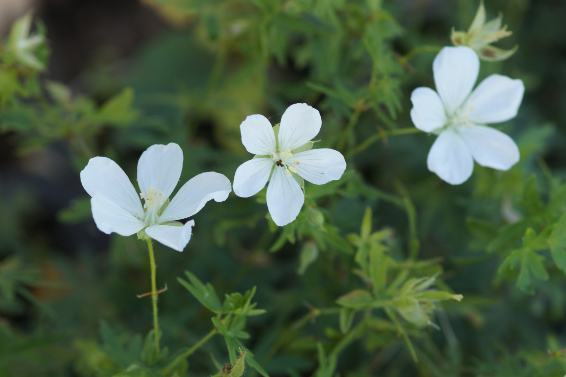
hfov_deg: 13.7
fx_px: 2358
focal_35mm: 150
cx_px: 283
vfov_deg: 9.1
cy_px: 188
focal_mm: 100
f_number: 4
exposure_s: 1/160
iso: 125
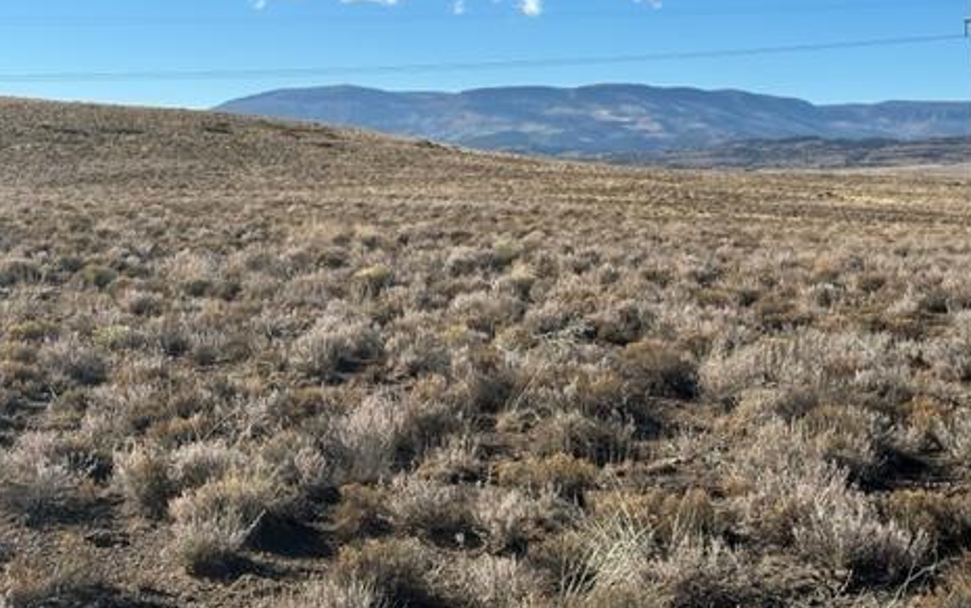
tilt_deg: +1.8
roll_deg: -0.2
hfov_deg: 29.3
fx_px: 1853
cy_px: 215
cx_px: 595
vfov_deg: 18.6
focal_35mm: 70
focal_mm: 6.86
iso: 64
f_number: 1.78
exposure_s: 1/4785
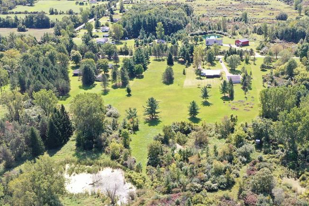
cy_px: 140
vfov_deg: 30.2
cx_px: 193
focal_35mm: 44
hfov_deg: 44.2
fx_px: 377
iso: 100
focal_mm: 10.26
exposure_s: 1/200
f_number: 4.5
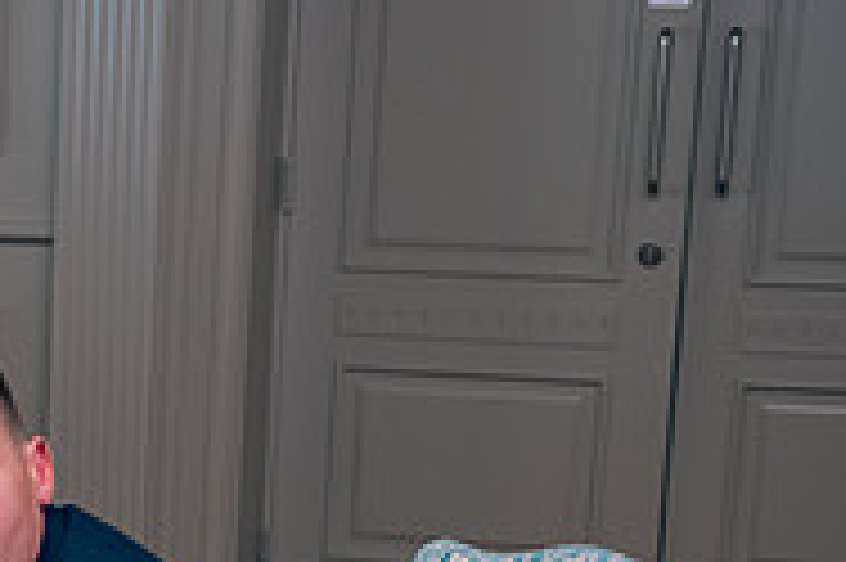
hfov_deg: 13.9
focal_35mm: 139
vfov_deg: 9.7
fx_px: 3264
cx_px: -392
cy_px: 668
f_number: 3.5
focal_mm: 45
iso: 640
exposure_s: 1/160
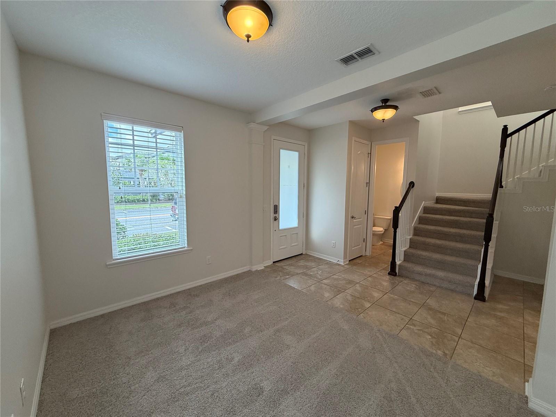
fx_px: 225
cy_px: 208
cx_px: 278
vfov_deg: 85.7
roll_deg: -0.3
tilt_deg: -5.2
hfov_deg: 102.1
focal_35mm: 14
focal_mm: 2.22
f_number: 2.2
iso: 160
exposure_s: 1/120
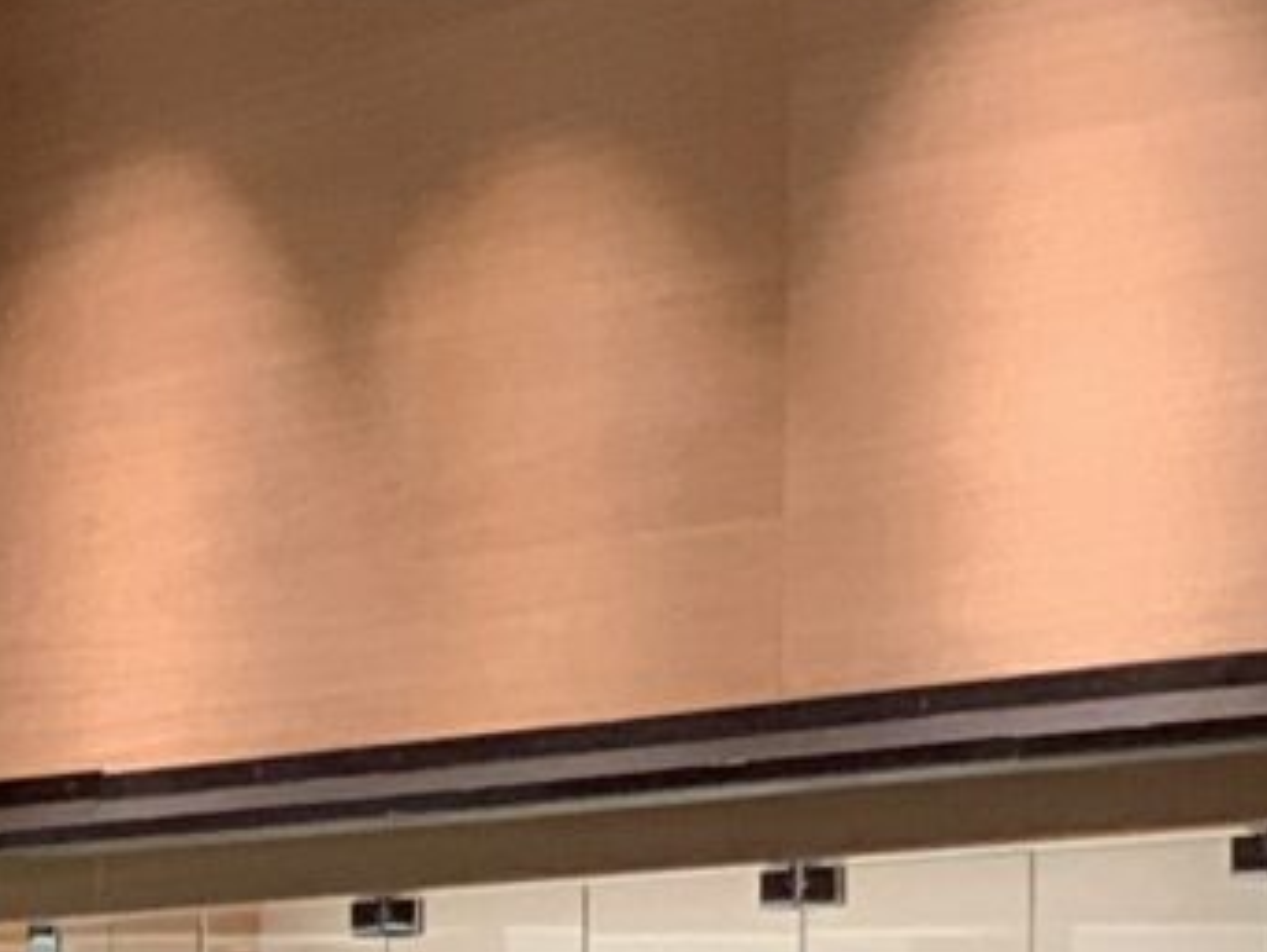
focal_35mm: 311
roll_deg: +0.3
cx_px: -2152
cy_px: 1845
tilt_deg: -1.1
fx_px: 11391
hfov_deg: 6.0
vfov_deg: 4.7
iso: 64
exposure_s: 1/100
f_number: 2.4
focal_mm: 6
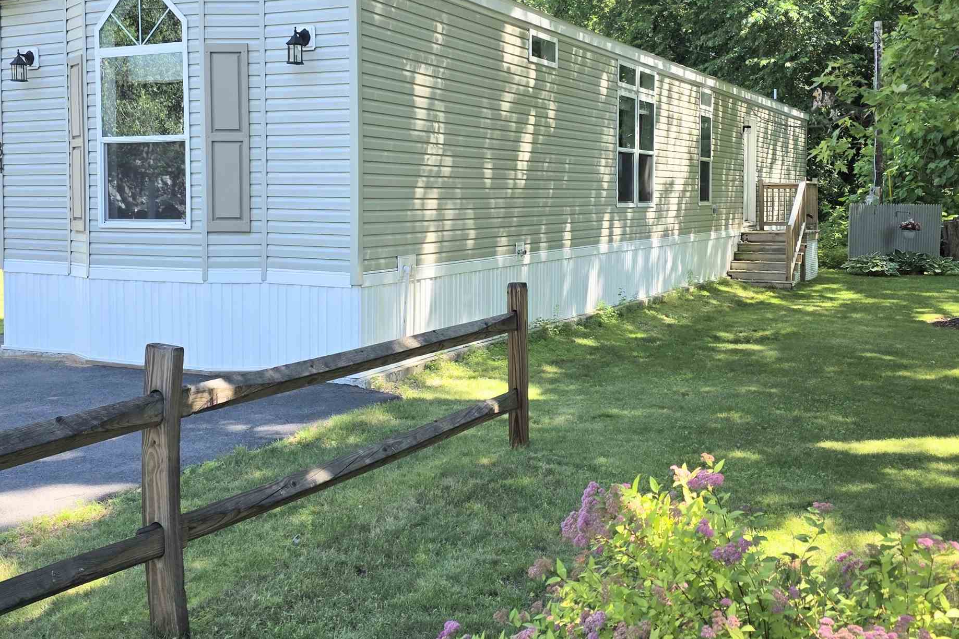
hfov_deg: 48.5
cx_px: 467
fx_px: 1066
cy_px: 230
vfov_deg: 33.2
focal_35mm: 40
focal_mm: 6.3
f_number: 1.7
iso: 80
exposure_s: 1/1425
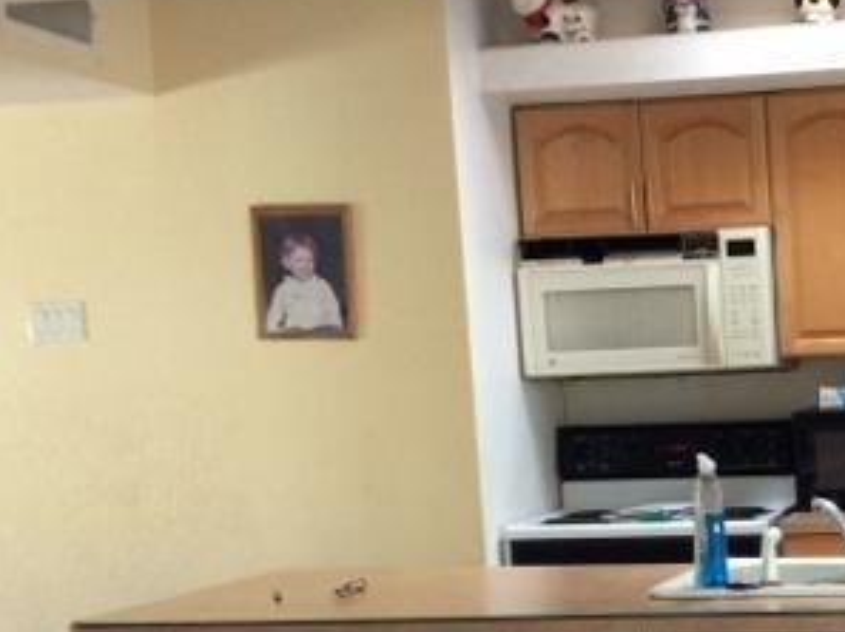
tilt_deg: -5.9
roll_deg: +3.7
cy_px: 549
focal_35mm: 69
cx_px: 859
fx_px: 1682
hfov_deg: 26.6
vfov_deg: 20.9
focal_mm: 3.3
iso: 100
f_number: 2.4
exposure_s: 1/24
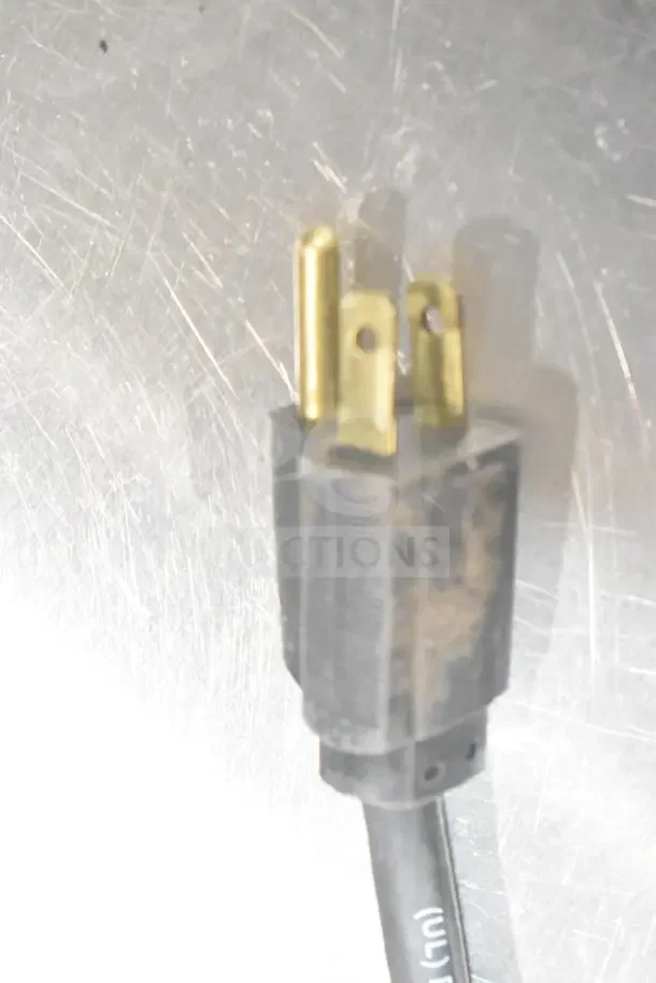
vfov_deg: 24.6
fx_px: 2253
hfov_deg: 16.6
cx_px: 328
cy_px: 492
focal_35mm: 82
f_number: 5.6
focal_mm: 55
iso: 8000
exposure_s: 1/100
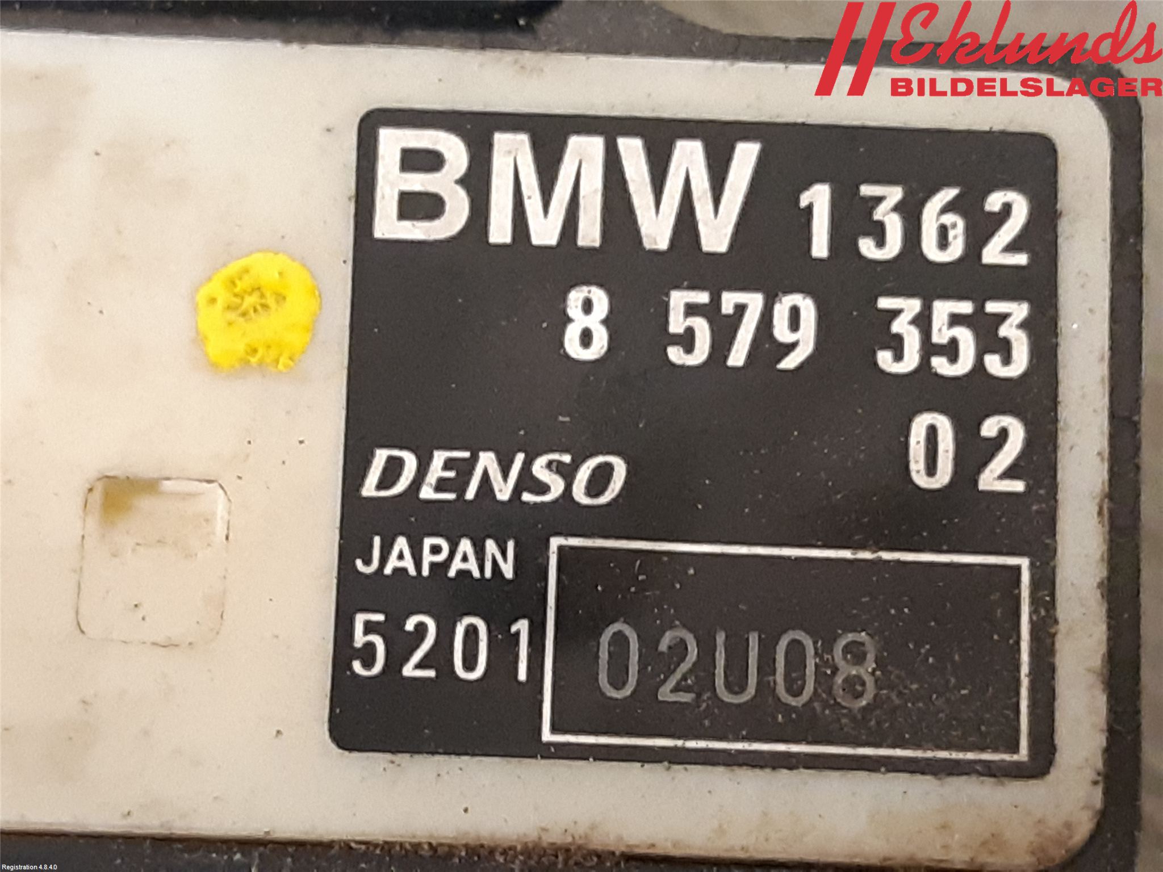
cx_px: 582
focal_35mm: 26
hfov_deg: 67.3
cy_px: 436
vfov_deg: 53.1
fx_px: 874
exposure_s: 1/25
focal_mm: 3.93
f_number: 1.7
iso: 320
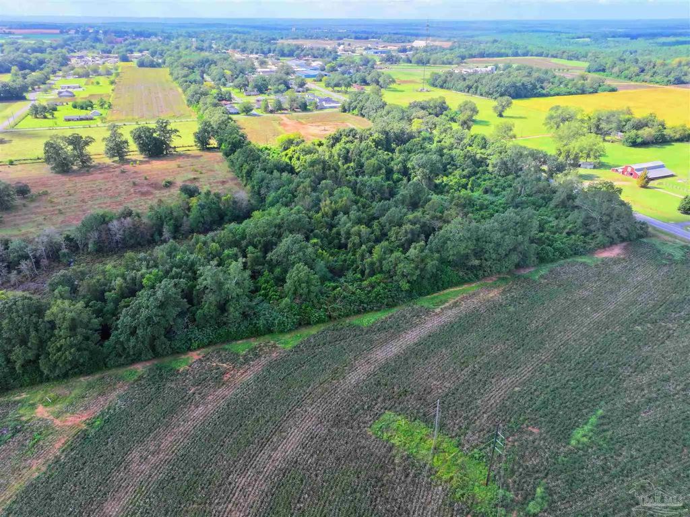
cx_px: 345
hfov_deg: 71.6
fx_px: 478
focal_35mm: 24
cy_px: 258
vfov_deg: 56.8
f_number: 4.5
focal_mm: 12.29
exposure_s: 1/120
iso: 100
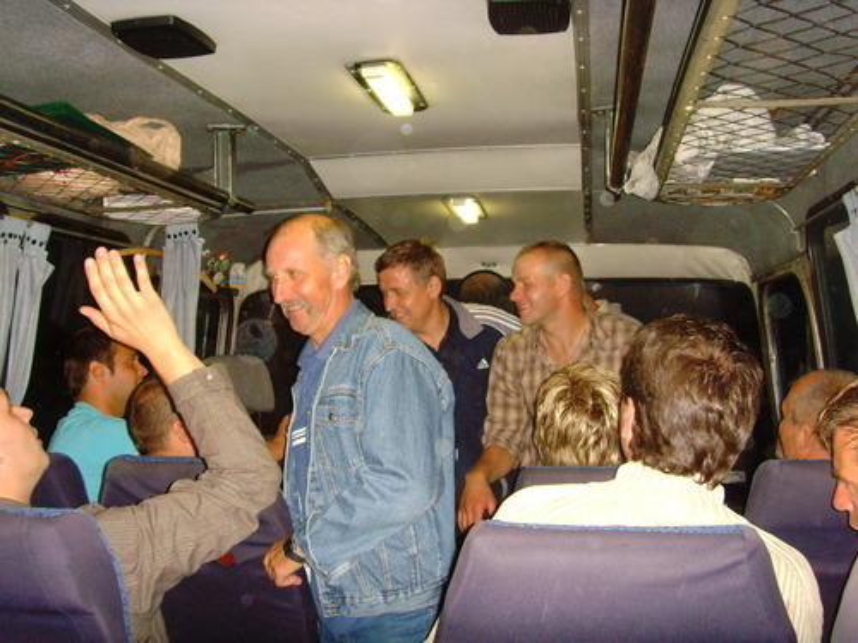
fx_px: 967
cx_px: 429
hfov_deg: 47.9
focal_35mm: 39
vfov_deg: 36.8
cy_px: 322
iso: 400
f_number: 3.5
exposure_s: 1/45
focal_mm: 6.6
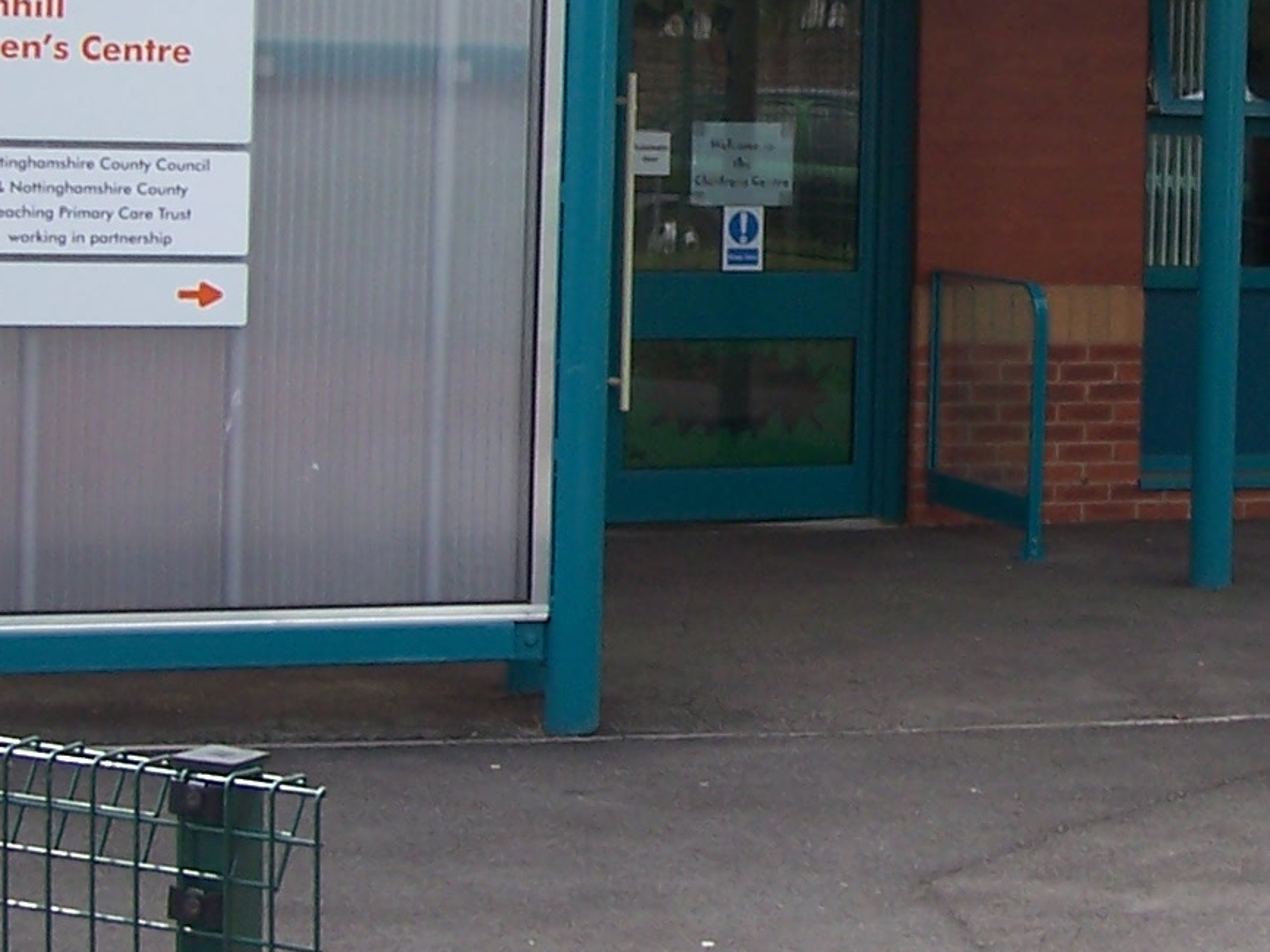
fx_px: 3705
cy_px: 179
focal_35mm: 101
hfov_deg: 19.2
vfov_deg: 14.6
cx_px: 1059
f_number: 2.8
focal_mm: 6.3
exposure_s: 1/500
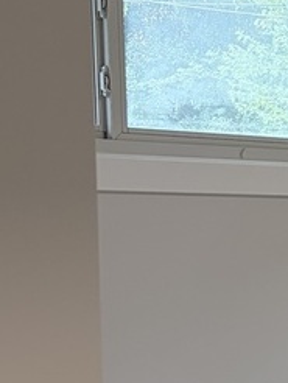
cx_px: 606
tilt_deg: -13.5
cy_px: 472
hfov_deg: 11.5
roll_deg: -3.4
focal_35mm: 114
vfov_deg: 16.5
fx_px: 1262
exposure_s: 1/128
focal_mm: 5.96
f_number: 1.6
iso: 125
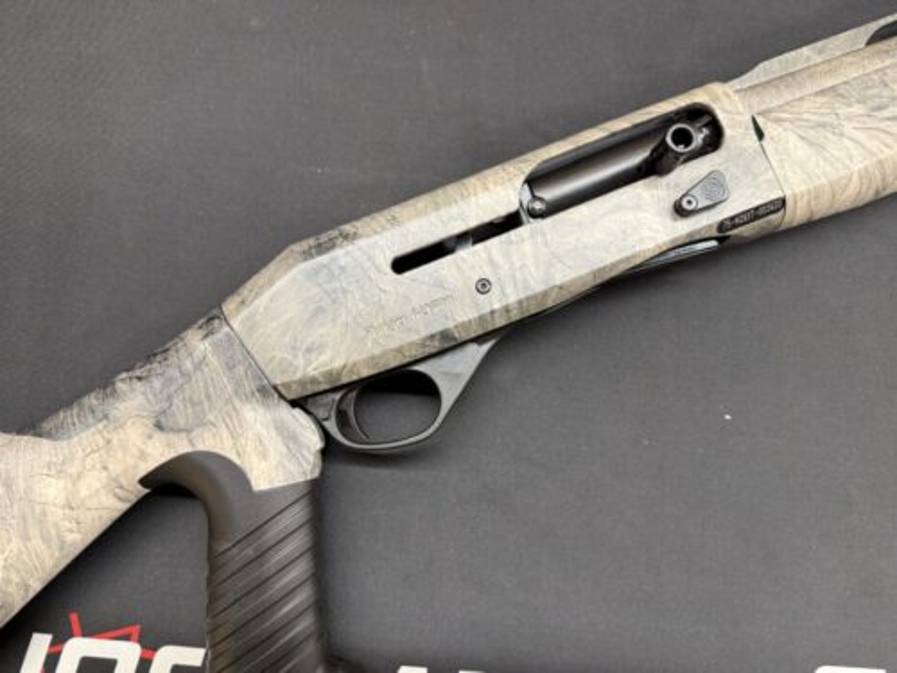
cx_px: 448
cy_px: 336
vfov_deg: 56.8
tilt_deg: -83.9
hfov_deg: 71.6
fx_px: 622
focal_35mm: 24
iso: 250
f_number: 1.78
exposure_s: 1/60
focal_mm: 6.76
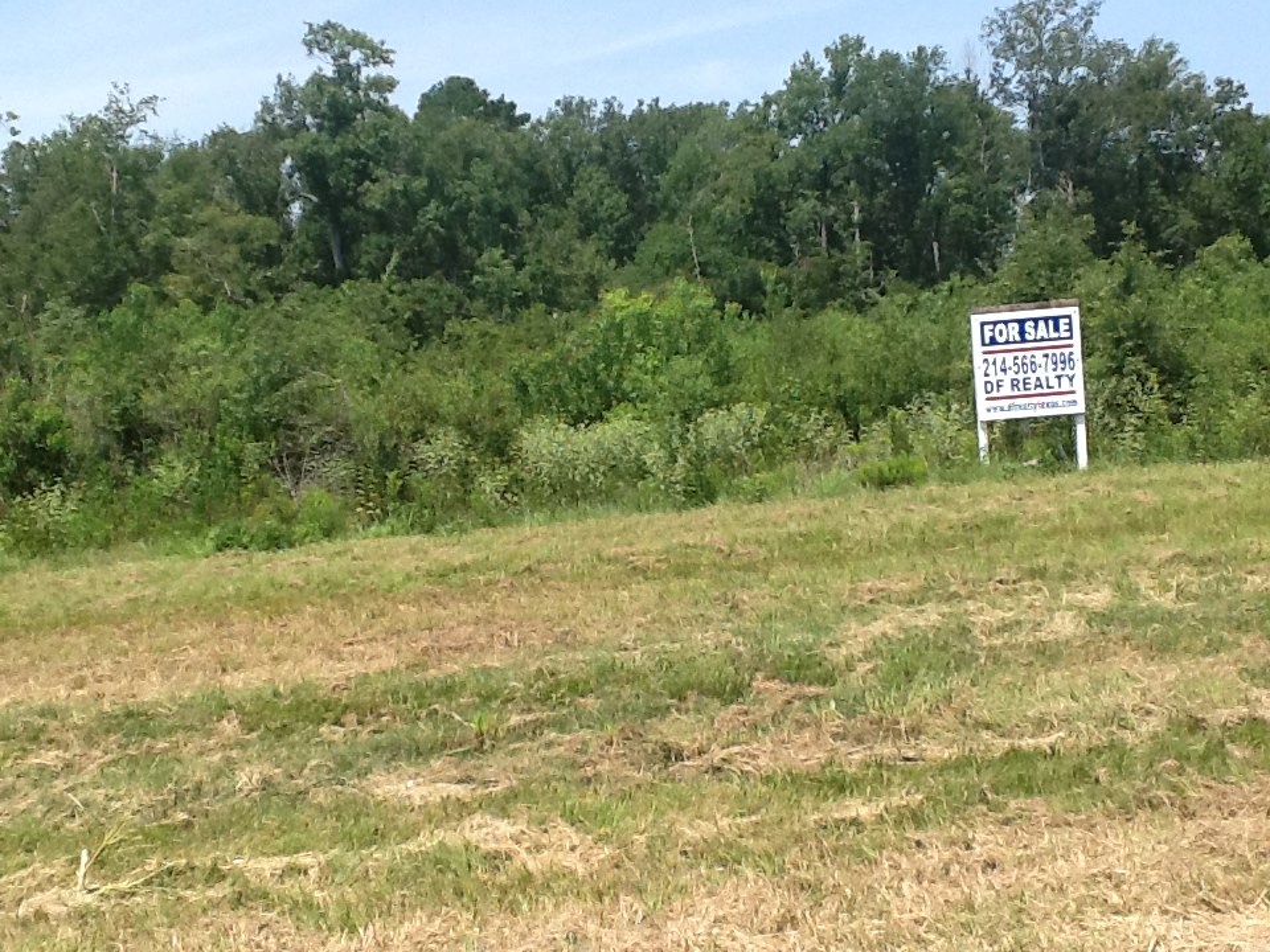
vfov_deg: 44.2
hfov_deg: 56.8
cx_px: 635
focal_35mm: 32
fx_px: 1174
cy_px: 476
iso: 64
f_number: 2.4
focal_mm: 2.03
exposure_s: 1/955
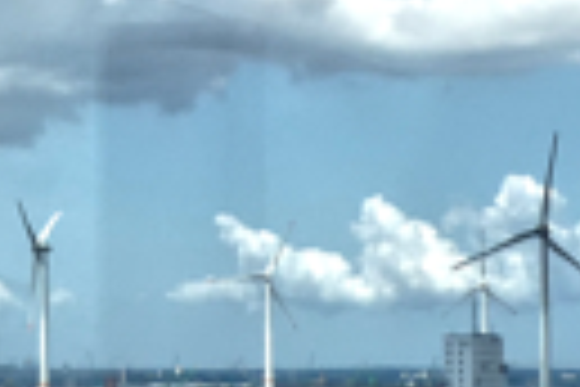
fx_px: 3190
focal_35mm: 198
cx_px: -396
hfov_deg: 9.9
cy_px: 268
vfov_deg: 6.9
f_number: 4
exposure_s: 1/1600
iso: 125
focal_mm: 9.1
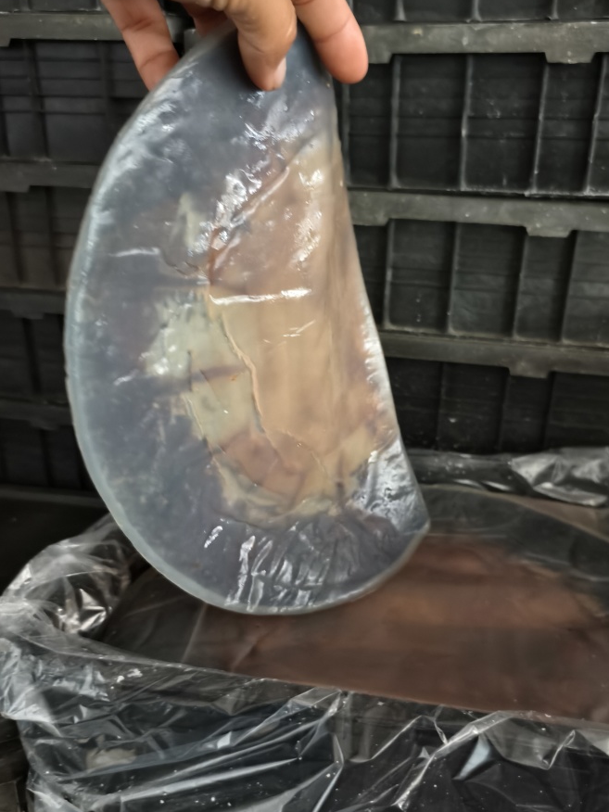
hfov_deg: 49.7
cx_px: 325
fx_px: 657
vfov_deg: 63.4
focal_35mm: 28
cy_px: 425
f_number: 1.57
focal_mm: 5.6
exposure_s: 1/12.5
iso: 3229
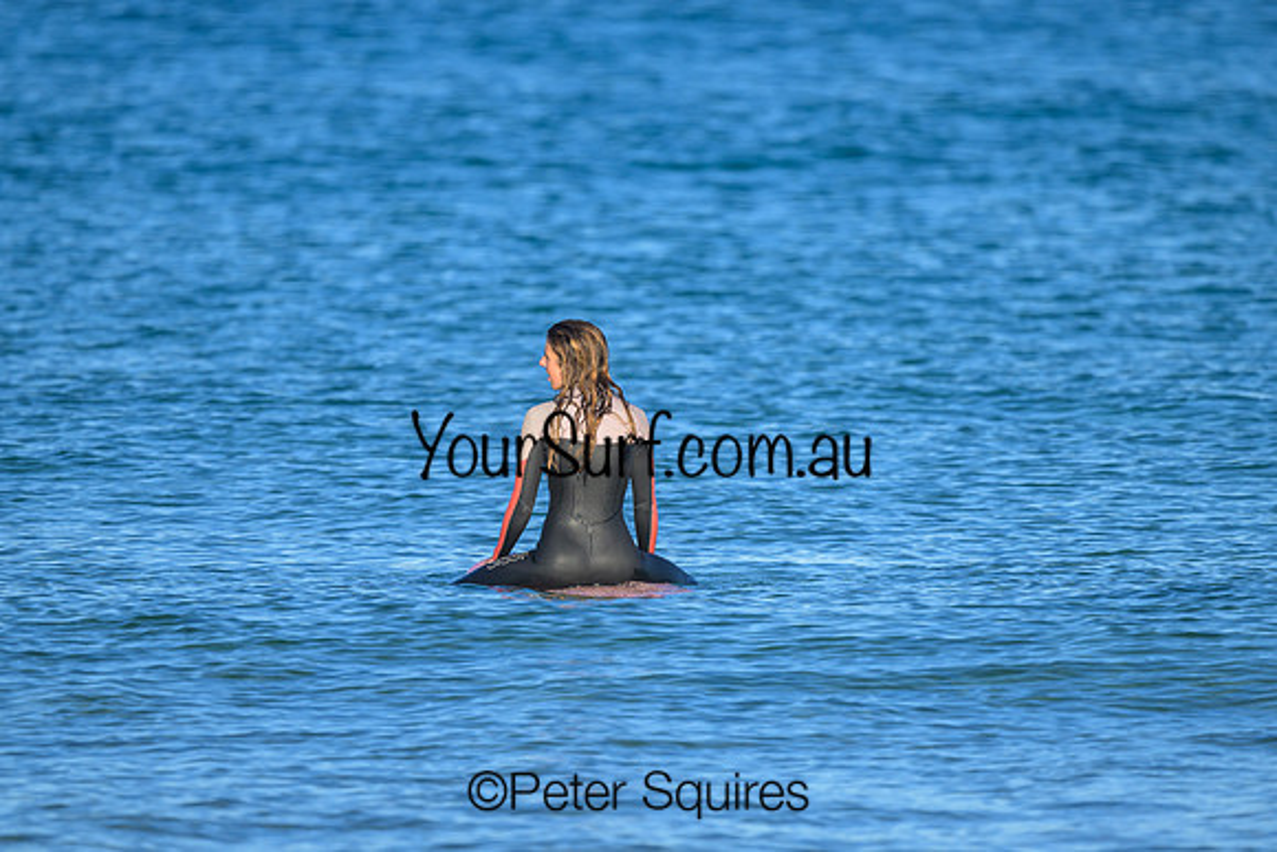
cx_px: 638
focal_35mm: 800
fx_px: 28383
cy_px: 426
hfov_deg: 2.6
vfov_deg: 1.7
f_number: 6.3
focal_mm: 800
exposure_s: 1/1000
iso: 250
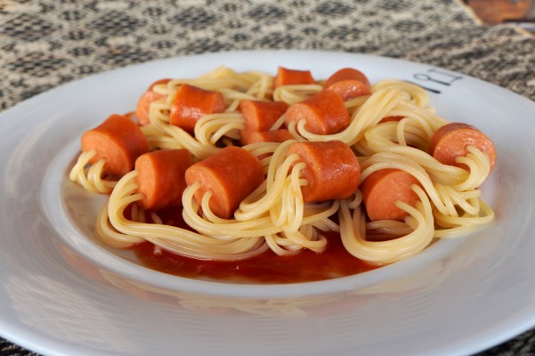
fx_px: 602
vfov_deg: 33.0
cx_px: 268
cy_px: 178
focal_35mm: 40
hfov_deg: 48.0
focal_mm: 27
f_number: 7.1
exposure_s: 1/100
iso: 100
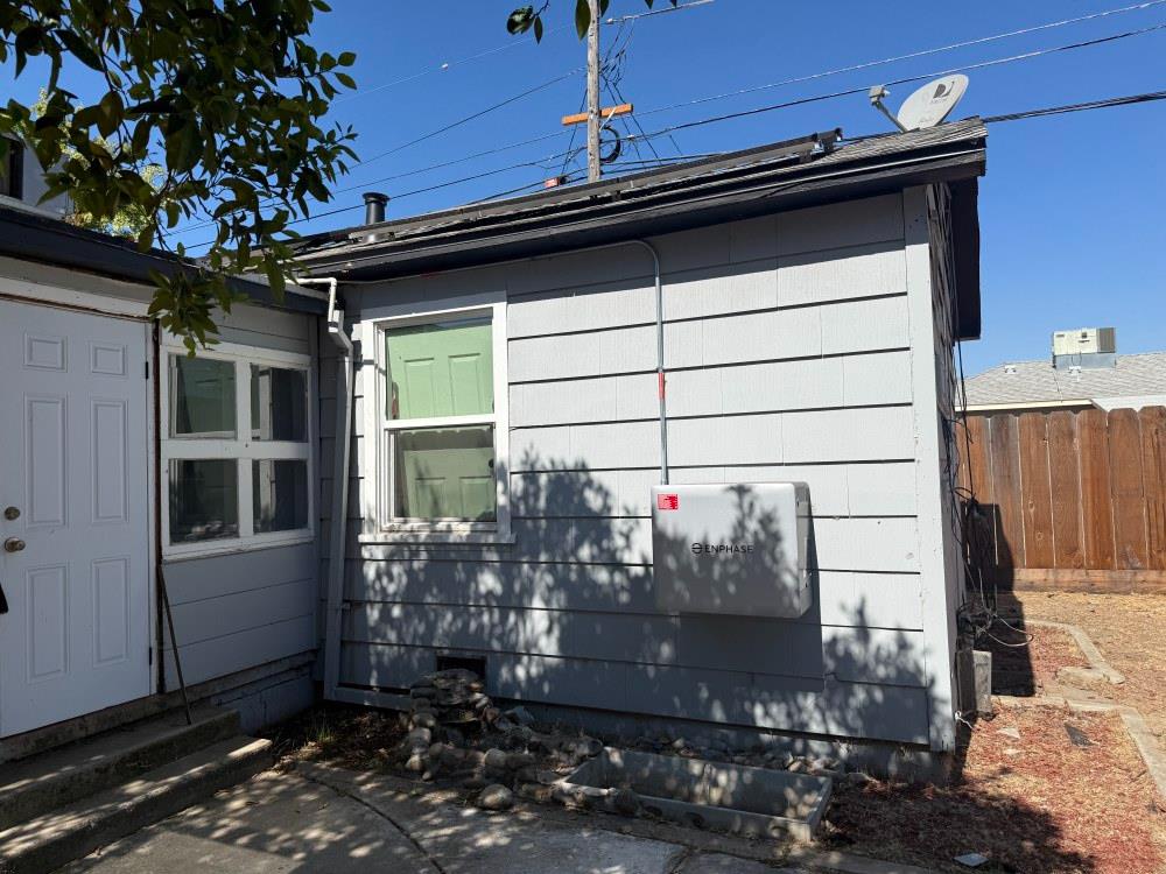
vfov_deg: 56.8
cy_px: 437
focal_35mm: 24
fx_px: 808
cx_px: 583
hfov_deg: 71.6
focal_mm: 6.76
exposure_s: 1/5714
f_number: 1.78
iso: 80
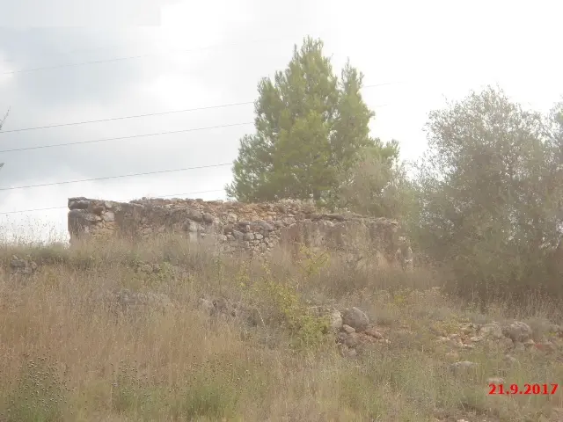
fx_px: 1708
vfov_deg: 14.1
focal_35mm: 105
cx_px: 282
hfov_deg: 18.7
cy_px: 211
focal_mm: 18.8
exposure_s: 1/160
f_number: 5.9
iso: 80
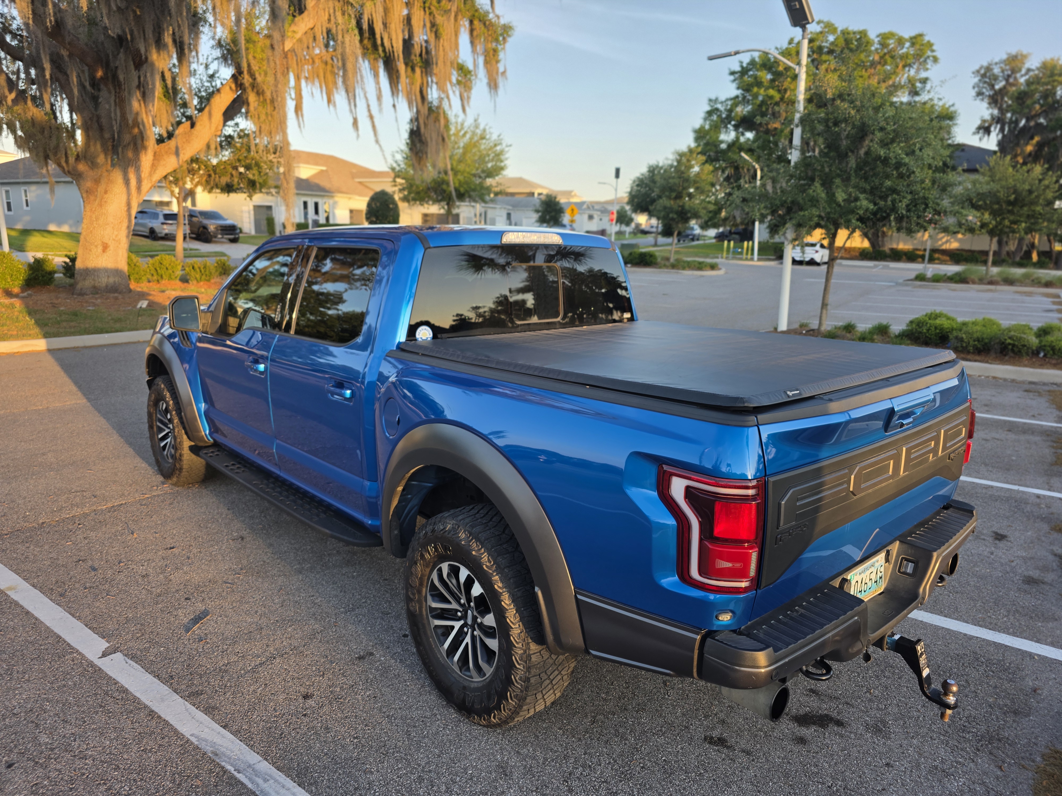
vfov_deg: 58.9
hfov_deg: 73.9
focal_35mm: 23
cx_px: 531
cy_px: 398
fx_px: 706
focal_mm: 6.3
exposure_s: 1/359
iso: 40
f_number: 1.7
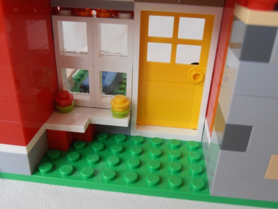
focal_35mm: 37
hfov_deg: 50.1
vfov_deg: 38.7
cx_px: 139
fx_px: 297
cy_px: 104
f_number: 3.9
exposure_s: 1/40
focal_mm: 6.61
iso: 125
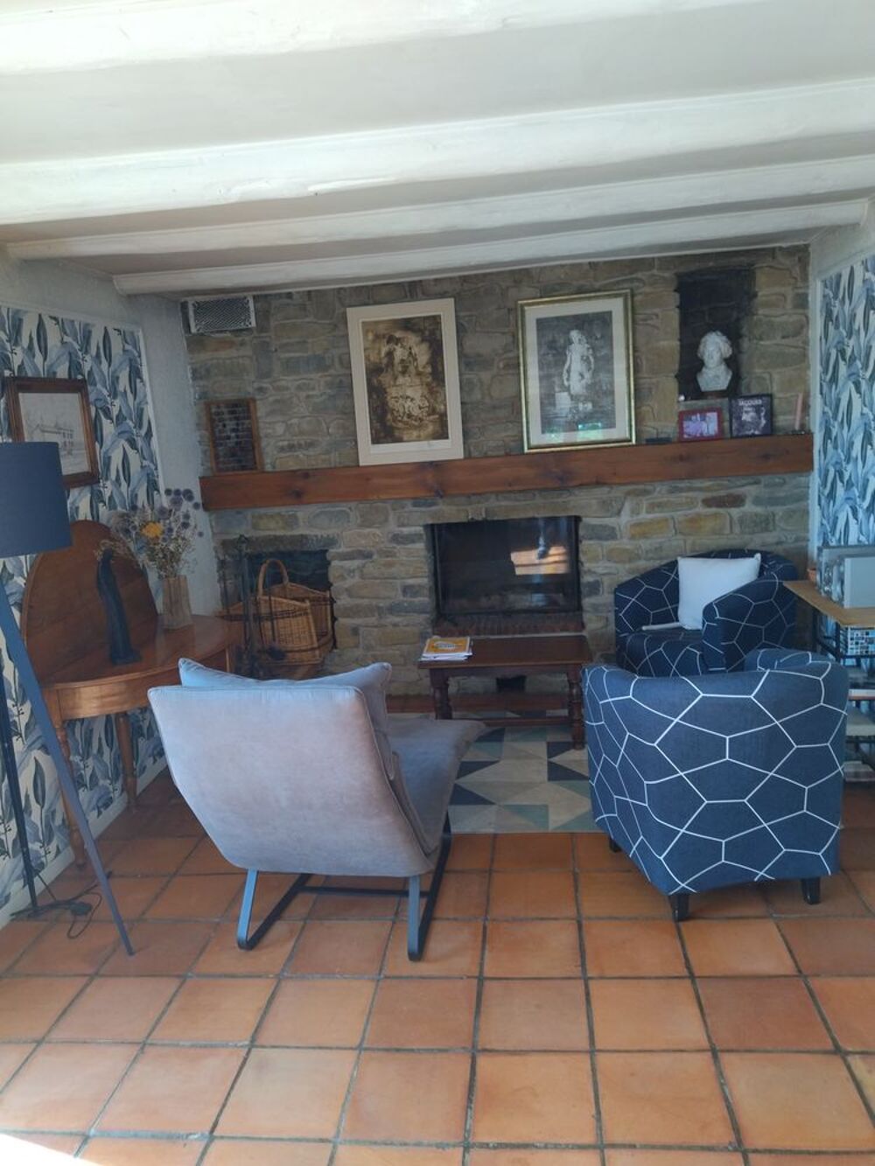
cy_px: 583
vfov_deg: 65.3
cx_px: 438
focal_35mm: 27
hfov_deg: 51.4
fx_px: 910
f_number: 1.79
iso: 132
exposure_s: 1/100
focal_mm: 4.74
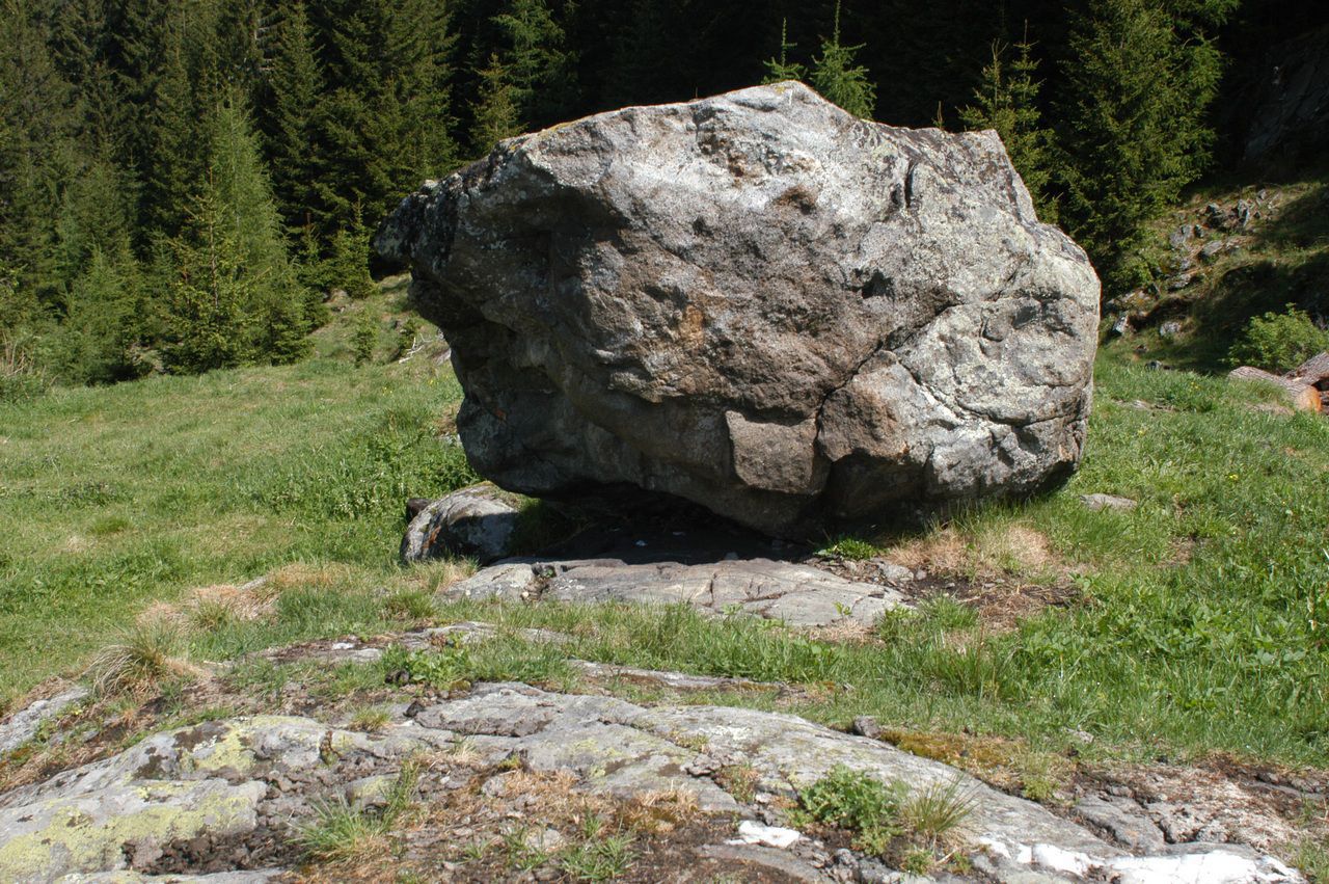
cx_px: 664
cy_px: 442
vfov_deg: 25.7
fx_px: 1936
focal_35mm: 52
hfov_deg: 37.9
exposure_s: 1/320
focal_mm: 35
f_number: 9
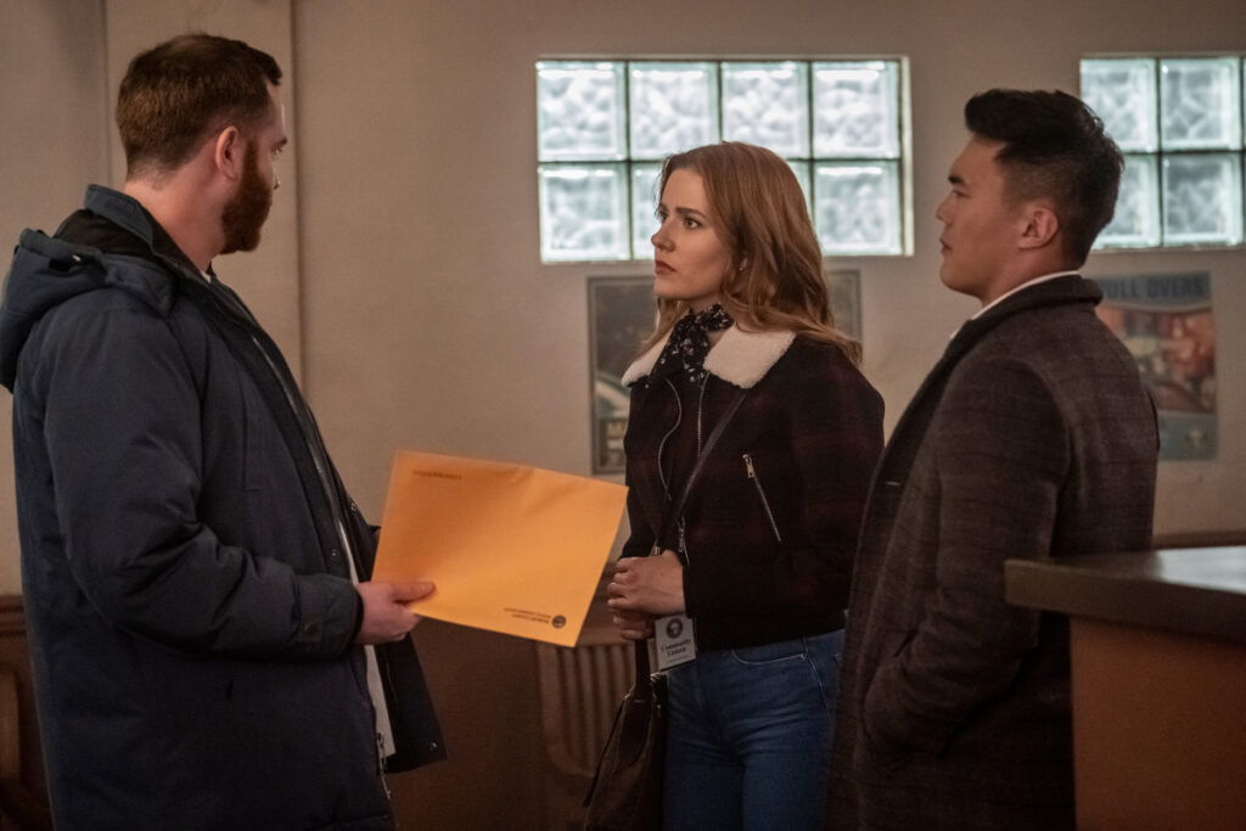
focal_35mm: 95
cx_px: 623
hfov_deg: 21.5
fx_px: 3288
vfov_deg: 14.4
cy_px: 416
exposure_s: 1/250
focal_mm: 95
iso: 6400
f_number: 3.2
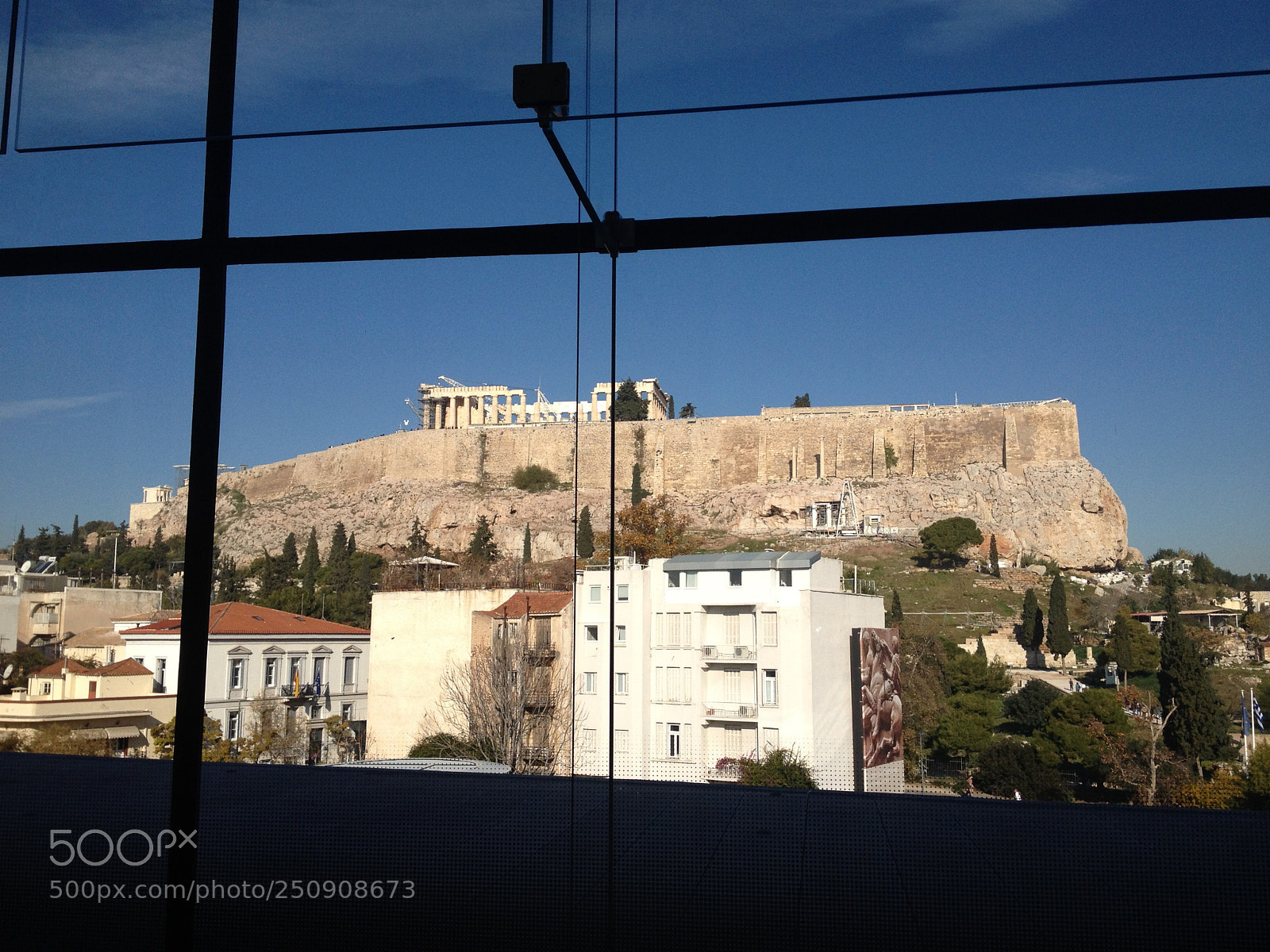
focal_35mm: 35
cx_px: 635
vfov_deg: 40.7
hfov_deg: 52.6
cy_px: 476
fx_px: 1284
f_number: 2.4
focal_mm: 4.28
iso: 64
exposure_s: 1/2045
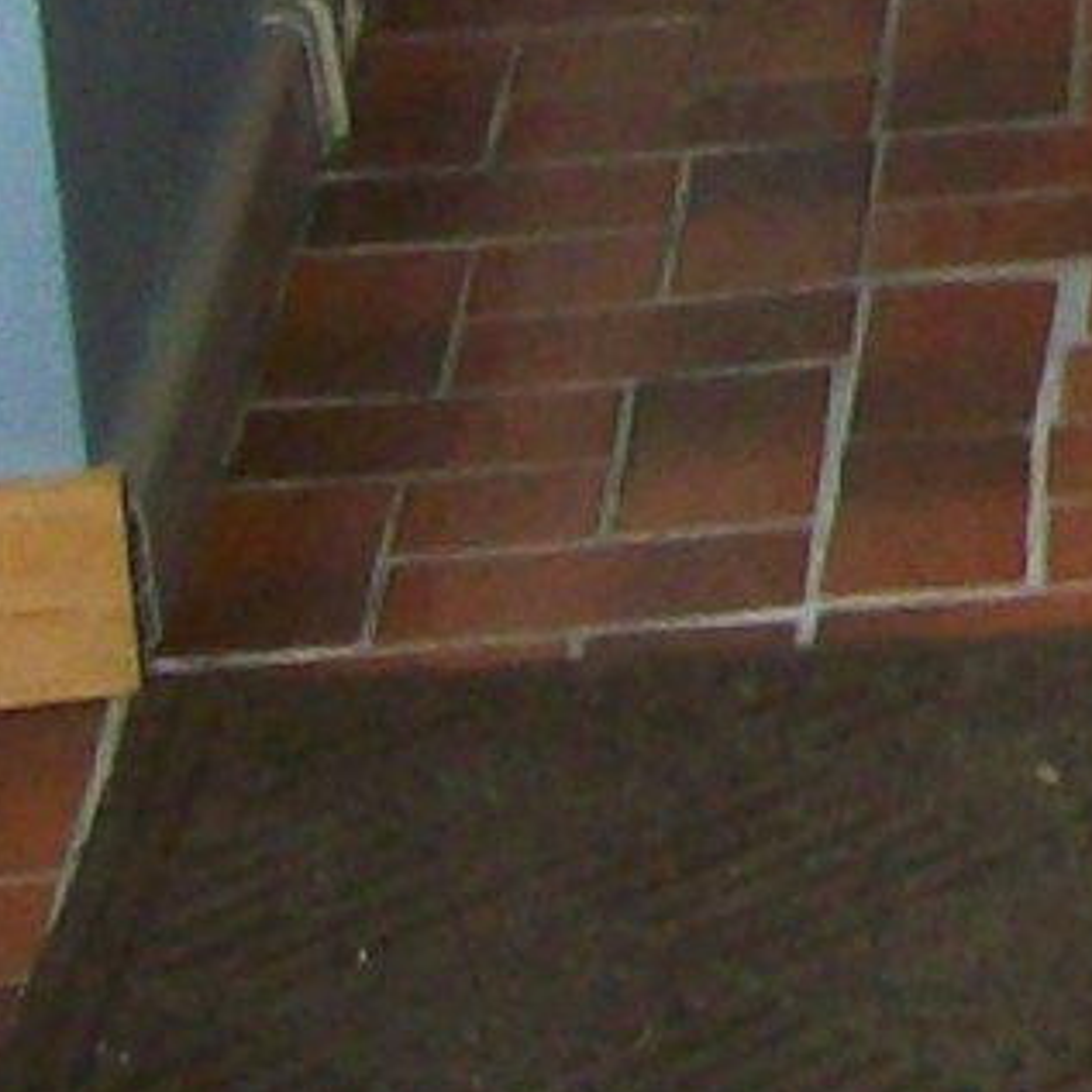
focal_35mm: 231
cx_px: 3445
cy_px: -1781
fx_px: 8244
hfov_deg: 6.7
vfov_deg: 7.0
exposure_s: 1/64
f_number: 2.7
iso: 140
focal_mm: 6
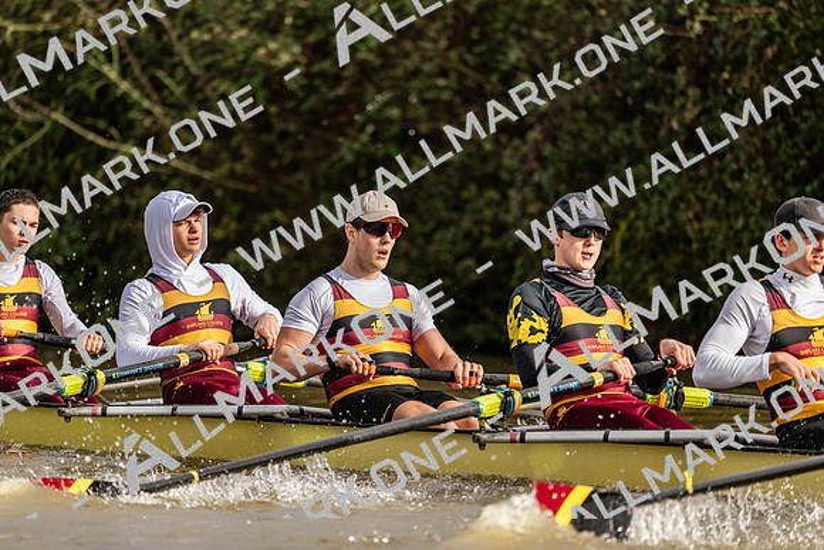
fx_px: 9157
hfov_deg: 5.2
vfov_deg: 3.4
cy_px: 275
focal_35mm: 400
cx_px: 412
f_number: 4.5
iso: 360
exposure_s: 1/1600
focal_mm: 400
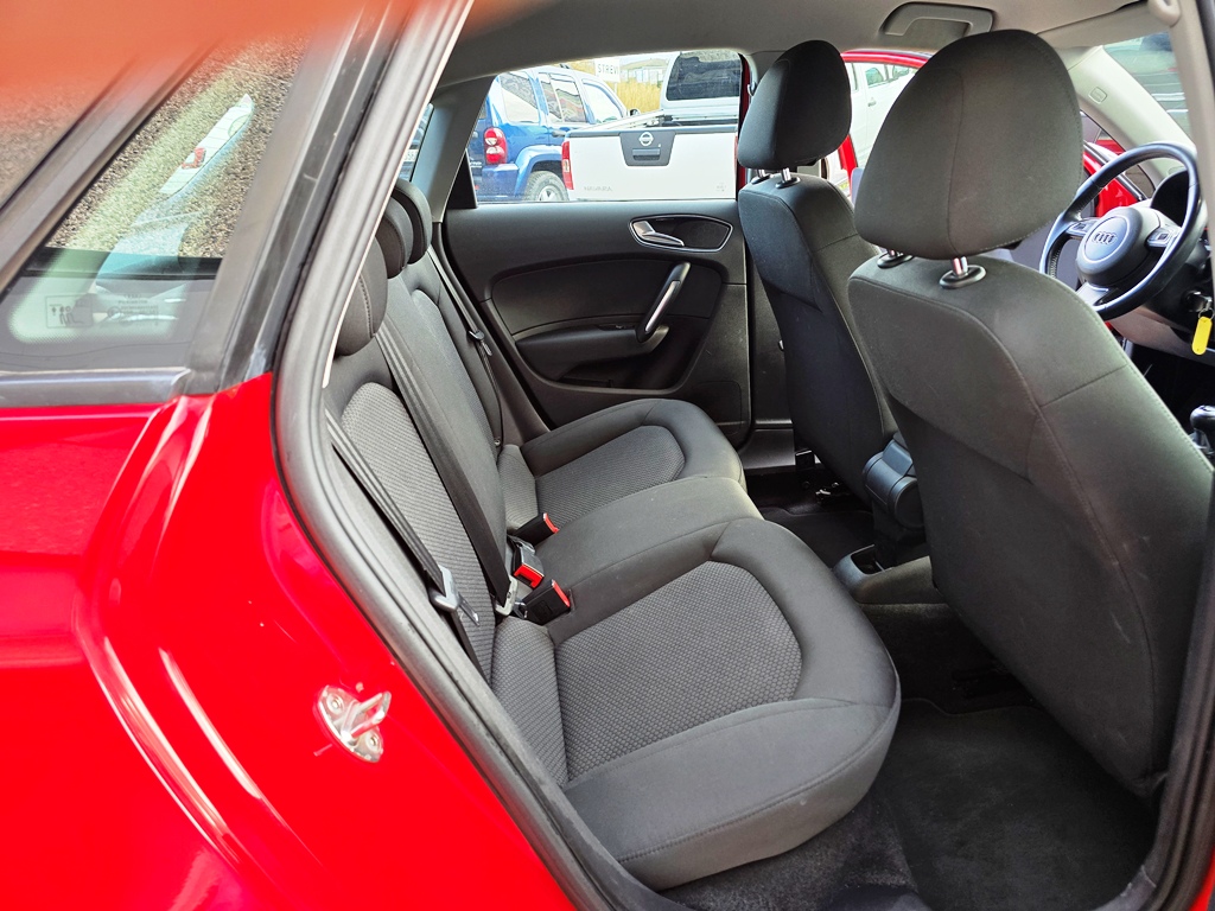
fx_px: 807
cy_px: 456
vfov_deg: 58.9
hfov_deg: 73.9
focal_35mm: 23
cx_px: 608
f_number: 1.7
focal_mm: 6.3
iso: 125
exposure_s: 1/180
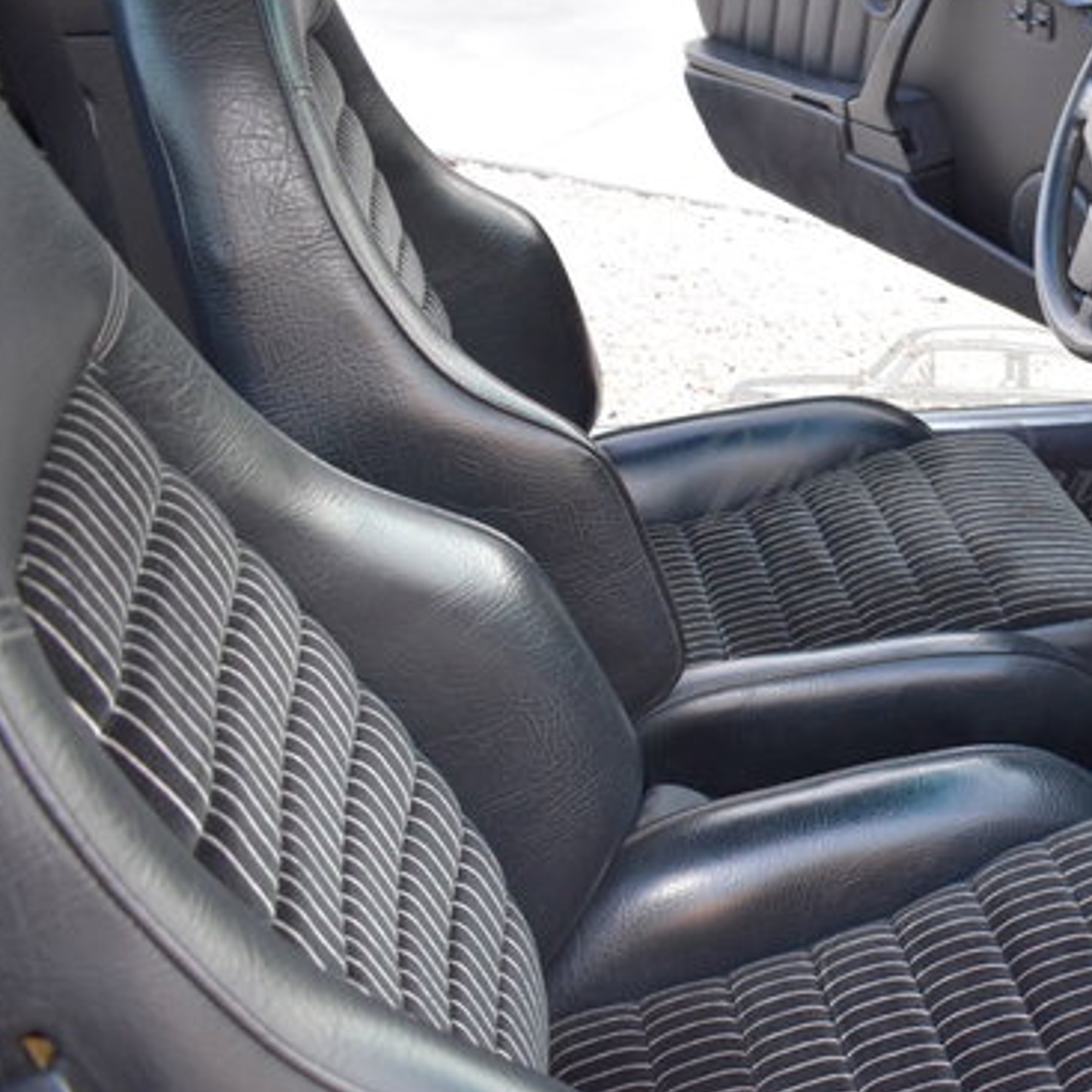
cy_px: 506
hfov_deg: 32.2
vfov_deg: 35.3
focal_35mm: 48
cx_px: 1120
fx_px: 1713
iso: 800
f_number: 3.5
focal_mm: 18
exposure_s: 1/200
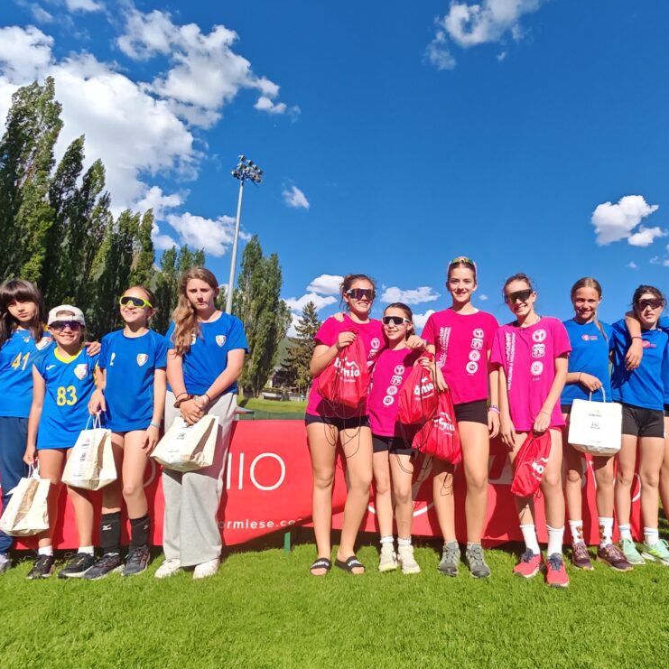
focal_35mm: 22
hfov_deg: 68.4
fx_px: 481
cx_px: 425
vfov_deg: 69.6
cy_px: 346
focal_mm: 1.82
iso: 50
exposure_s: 1/1300
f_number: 2
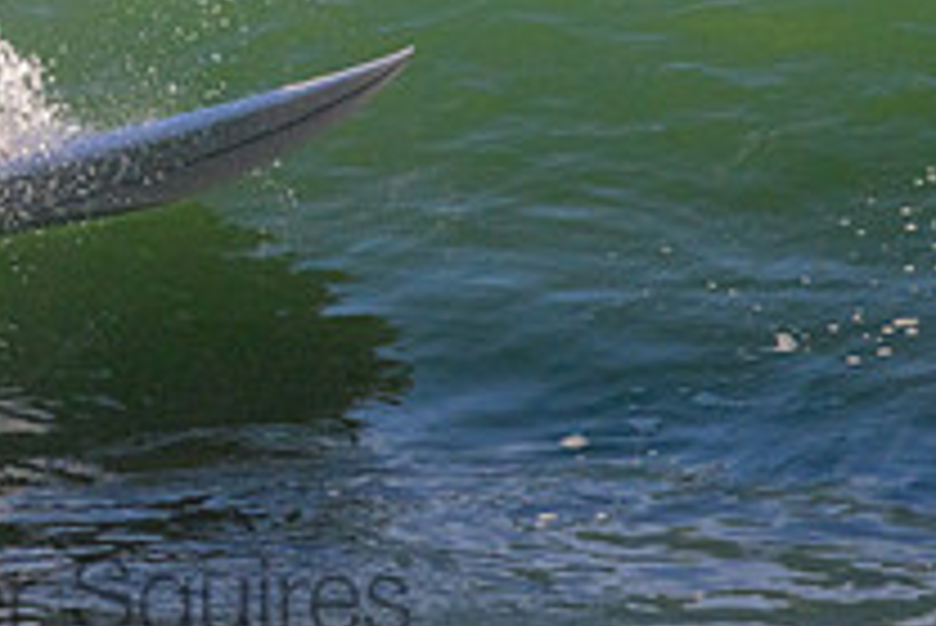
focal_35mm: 2755
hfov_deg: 0.7
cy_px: -355
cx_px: -242
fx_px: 71677
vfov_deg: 0.5
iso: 1000
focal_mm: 800
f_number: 11
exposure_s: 1/2000
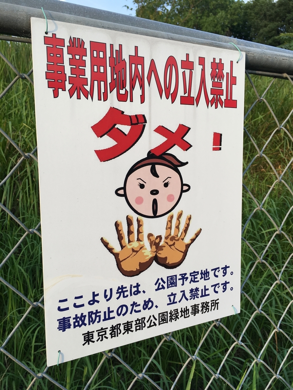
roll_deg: +0.8
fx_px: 327
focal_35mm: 29
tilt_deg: -4.4
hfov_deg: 48.2
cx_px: 146
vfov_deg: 61.7
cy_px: 195
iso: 25
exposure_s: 1/370
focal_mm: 4.15
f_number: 2.2
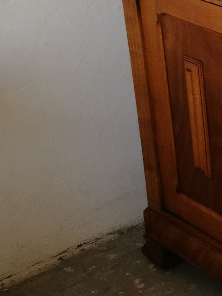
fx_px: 863
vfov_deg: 19.4
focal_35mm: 101
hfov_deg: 13.5
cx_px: 361
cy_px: 114
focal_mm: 4.5
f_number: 2.2
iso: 80
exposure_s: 1/50
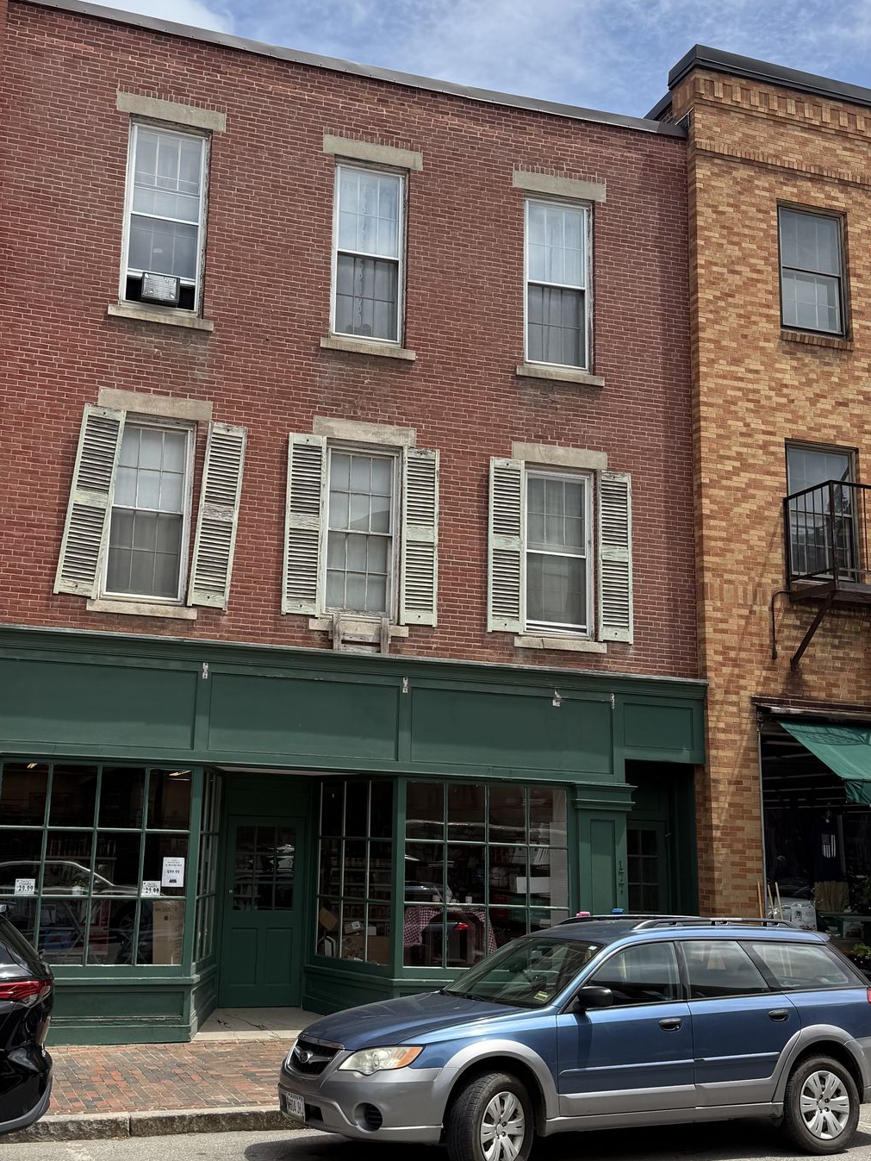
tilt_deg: +13.2
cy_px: 557
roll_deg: -1.7
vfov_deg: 49.0
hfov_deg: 37.5
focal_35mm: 38
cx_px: 328
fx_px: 1274
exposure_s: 1/4975
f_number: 1.78
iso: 80
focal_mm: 6.76
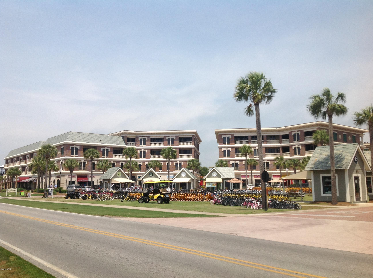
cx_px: 186
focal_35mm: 35
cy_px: 139
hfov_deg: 52.7
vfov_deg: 40.6
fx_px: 377
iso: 64
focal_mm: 4.28
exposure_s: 1/2519
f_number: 2.4
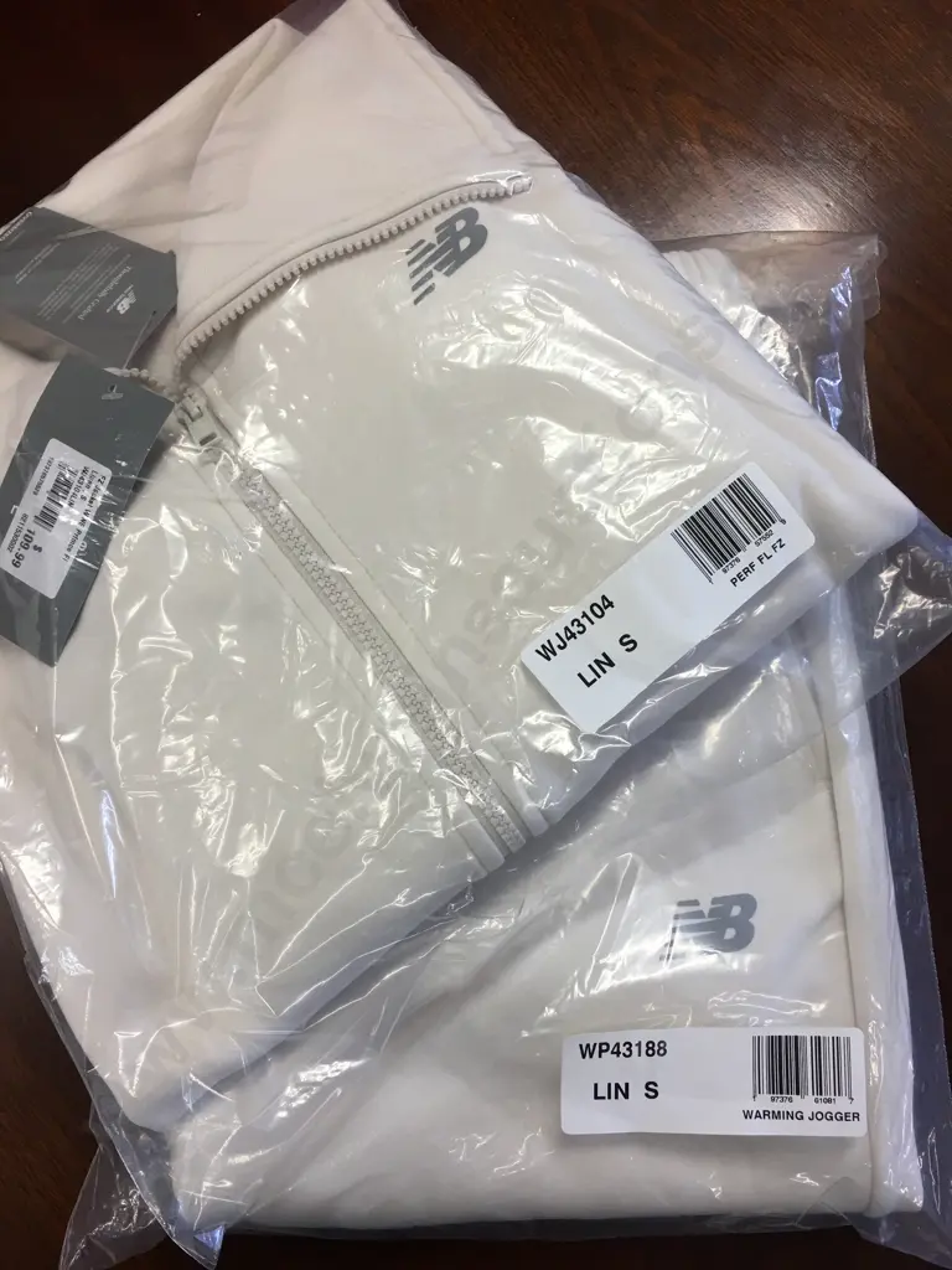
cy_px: 635
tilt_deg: -75.7
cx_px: 476
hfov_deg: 48.2
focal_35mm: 29
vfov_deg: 61.7
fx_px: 1063
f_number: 2.2
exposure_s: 1/33
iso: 32
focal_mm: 4.15
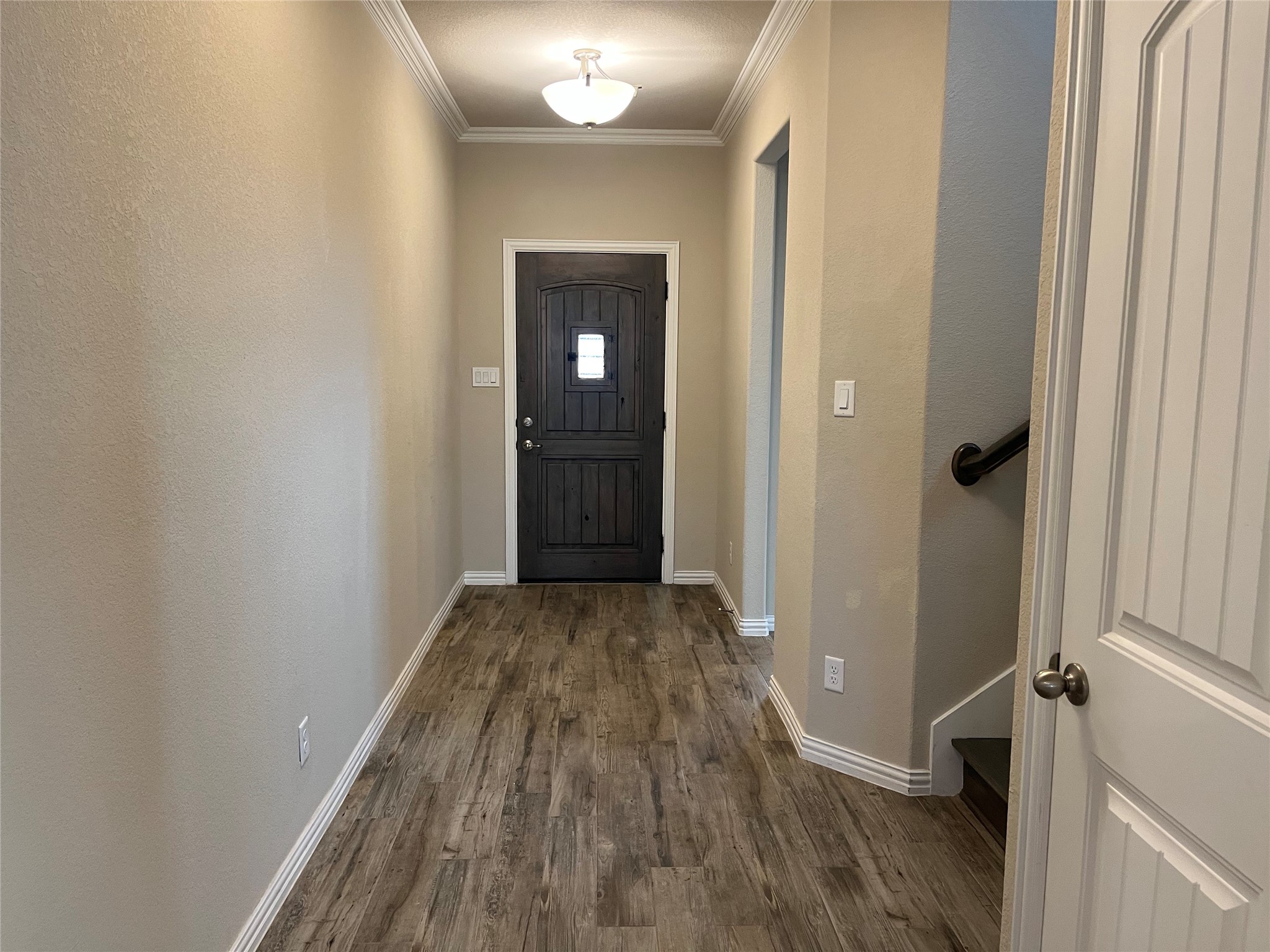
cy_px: 476
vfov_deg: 53.1
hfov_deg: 67.3
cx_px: 635
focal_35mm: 26
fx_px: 954
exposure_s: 1/60
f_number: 1.6
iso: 160
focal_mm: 5.1
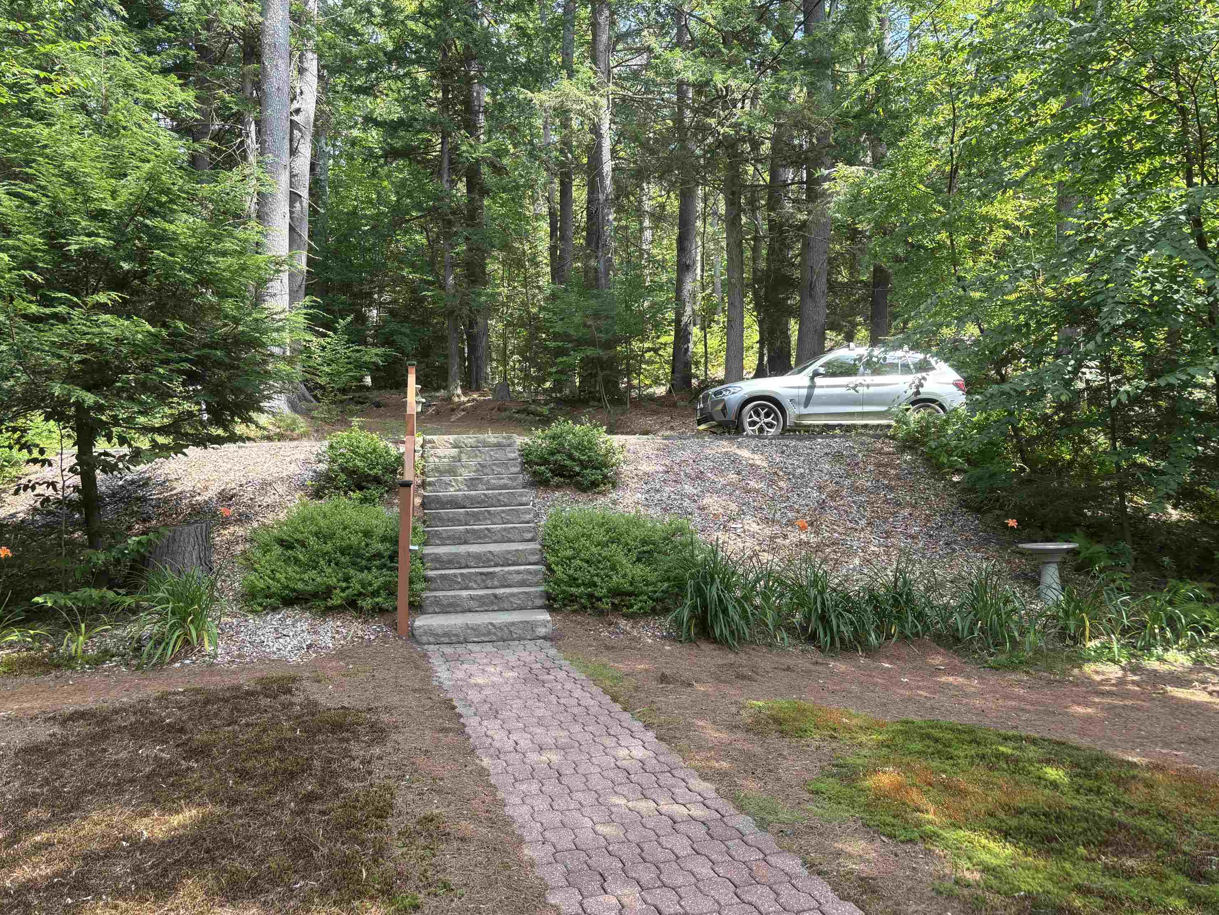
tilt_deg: +2.7
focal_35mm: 27
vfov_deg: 51.4
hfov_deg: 65.3
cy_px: 467
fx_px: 951
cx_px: 616
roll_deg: +0.5
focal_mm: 5.96
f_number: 1.6
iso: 50
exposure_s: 1/243
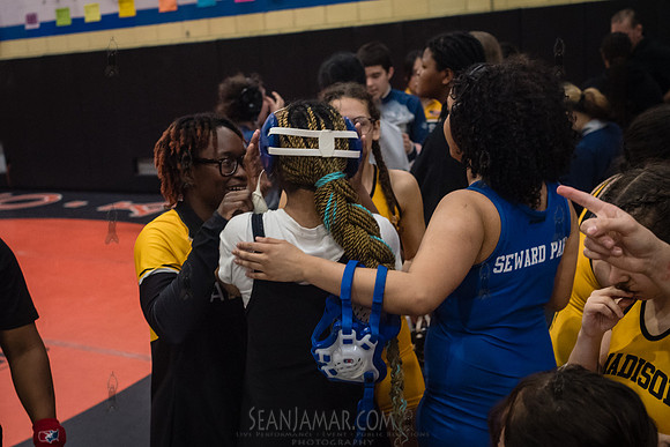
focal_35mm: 47
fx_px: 884
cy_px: 279
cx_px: 303
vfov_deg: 28.3
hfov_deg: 41.5
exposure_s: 1/400
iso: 5000
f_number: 3.2
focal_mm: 35
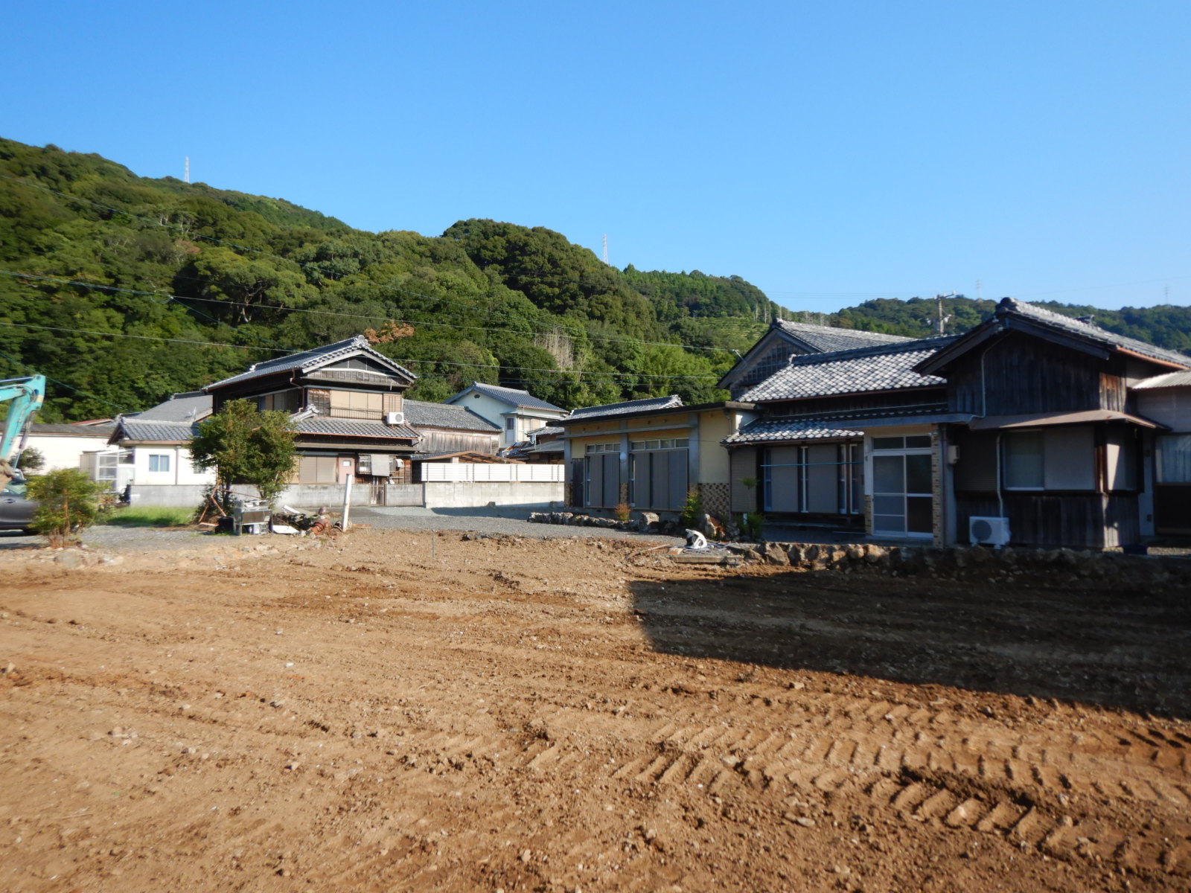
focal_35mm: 24
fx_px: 826
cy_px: 446
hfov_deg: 71.6
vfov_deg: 56.8
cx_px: 596
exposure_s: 1/1250
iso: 125
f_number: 2.8
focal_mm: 4.3
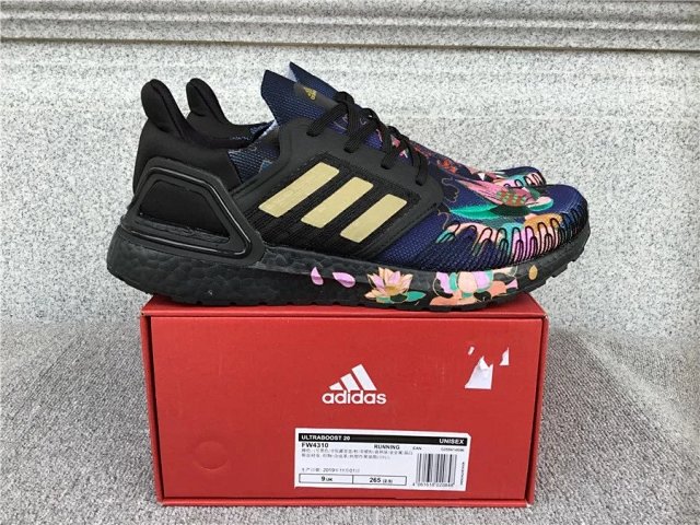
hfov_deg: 58.4
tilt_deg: -14.6
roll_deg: -0.9
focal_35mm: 31
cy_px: 262
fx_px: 627
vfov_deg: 45.4
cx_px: 350
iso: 25
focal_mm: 3.3
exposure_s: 1/194
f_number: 2.4
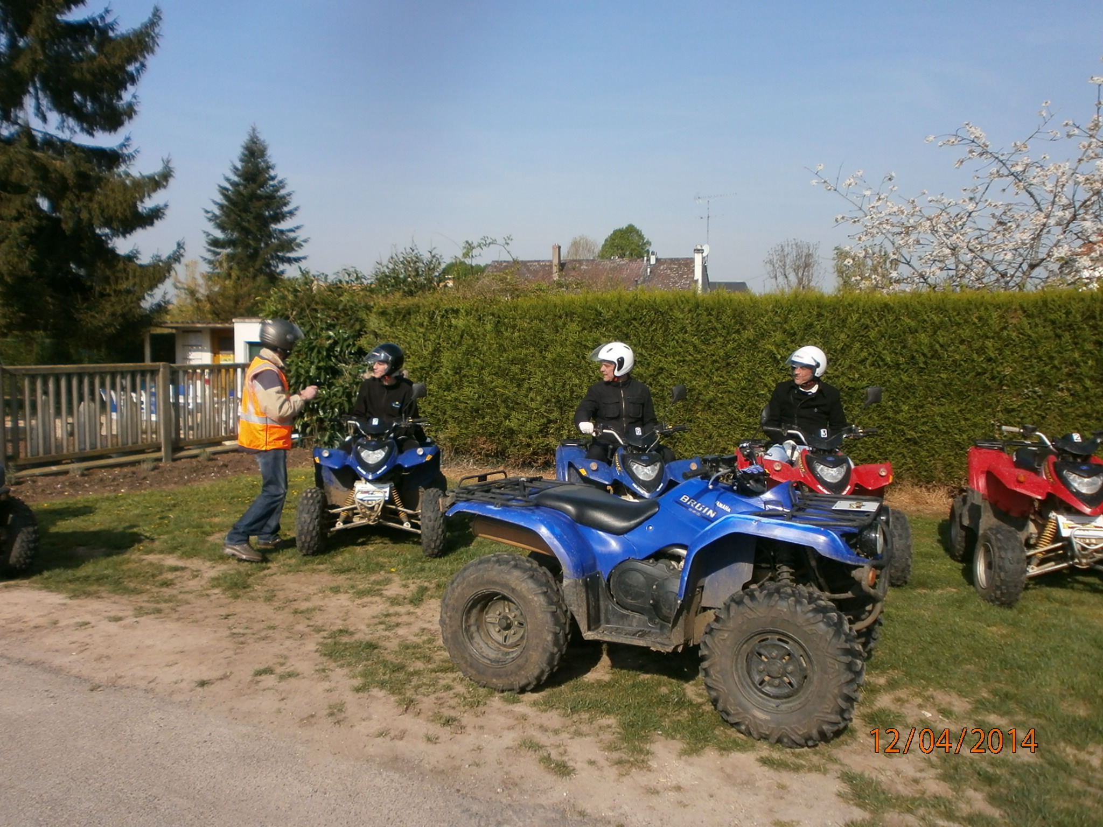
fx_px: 860
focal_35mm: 27
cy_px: 414
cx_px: 552
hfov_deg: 65.3
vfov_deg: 51.4
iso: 100
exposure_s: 1/1600
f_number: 2.9
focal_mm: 4.8
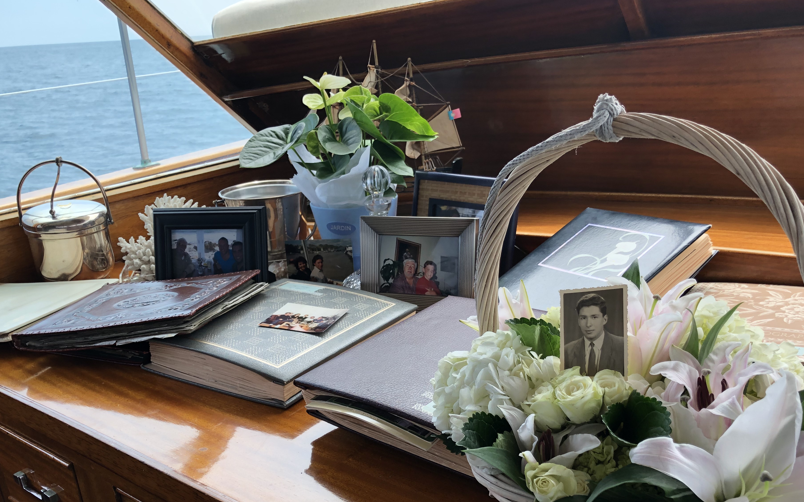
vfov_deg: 38.1
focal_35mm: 33
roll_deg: +2.3
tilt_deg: -22.6
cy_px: 317
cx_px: 408
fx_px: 723
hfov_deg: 58.1
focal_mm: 4
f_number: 1.8
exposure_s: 1/251
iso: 20
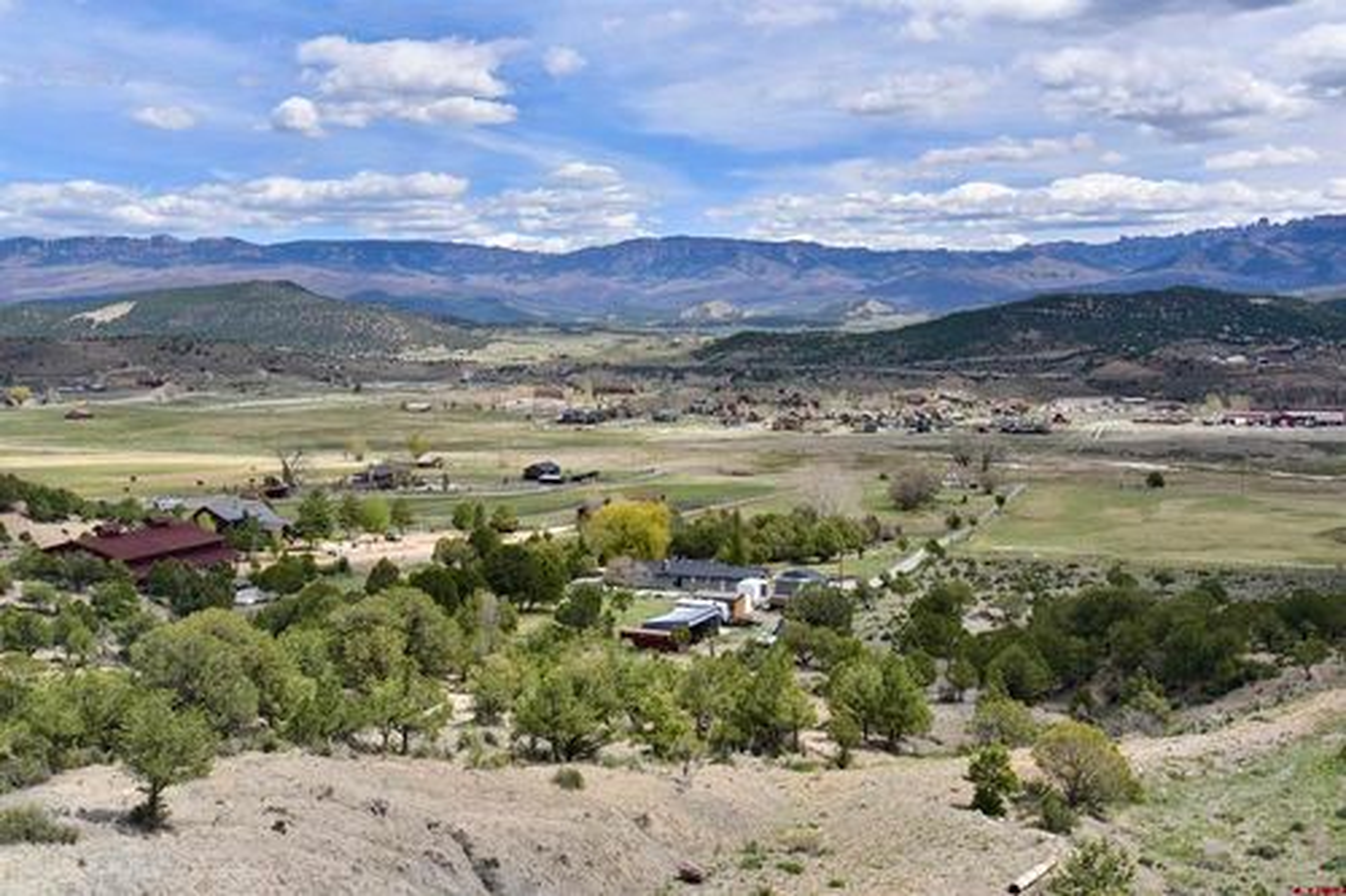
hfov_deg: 54.5
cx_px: 673
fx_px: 1308
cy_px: 448
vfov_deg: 37.8
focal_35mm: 35
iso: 400
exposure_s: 1/4000
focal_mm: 35
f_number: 4.5
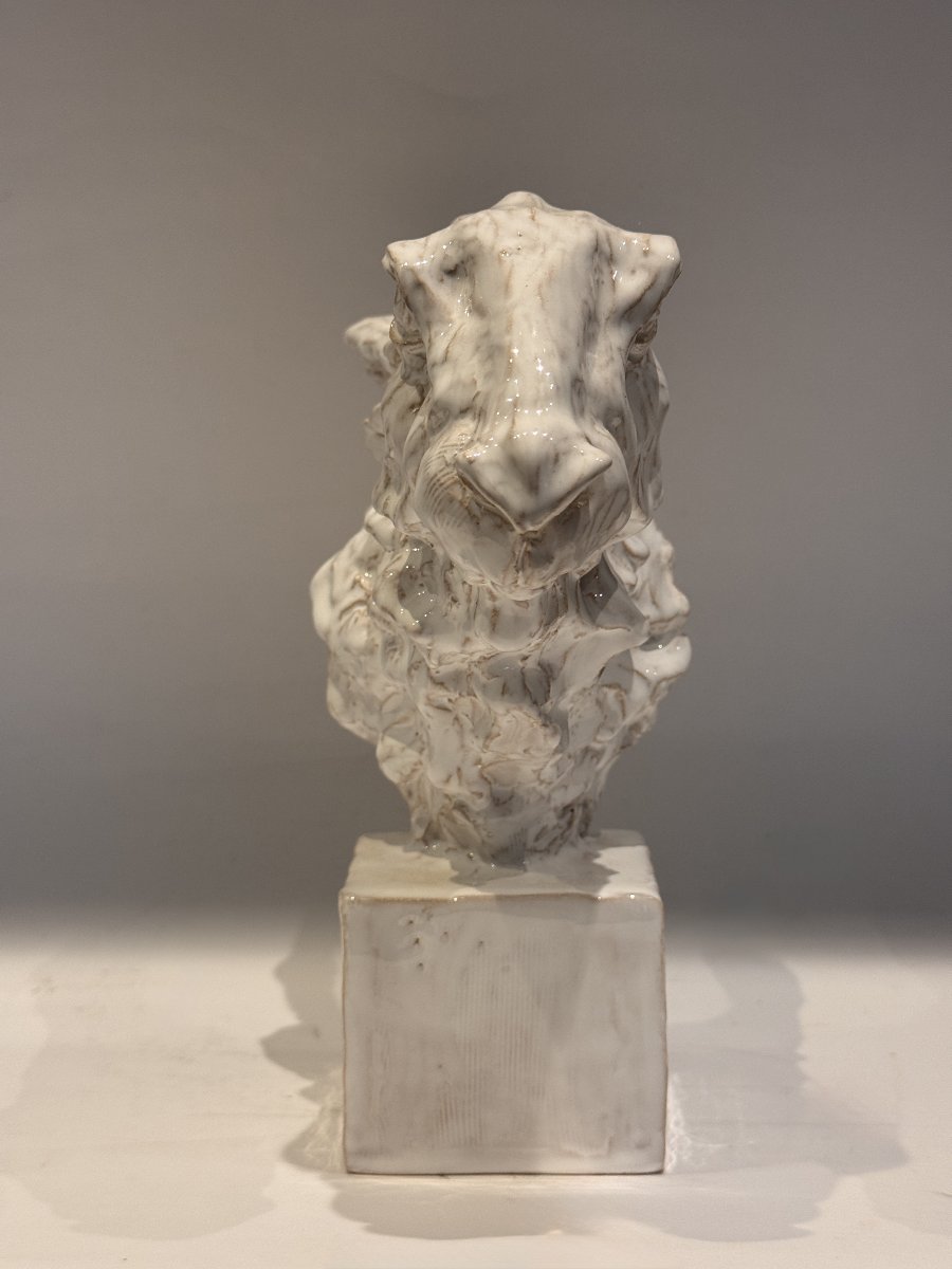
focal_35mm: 48
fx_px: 1760
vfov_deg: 39.7
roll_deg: -0.3
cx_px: 476
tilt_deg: -4.7
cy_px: 634
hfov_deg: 30.3
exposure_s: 1/50
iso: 80
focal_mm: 6.76
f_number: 1.78
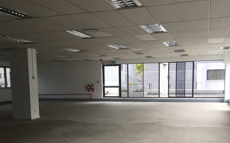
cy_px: 111
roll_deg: -0.3
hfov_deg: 45.2
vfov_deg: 28.7
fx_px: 276
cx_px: 108
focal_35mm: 44
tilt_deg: -7.5
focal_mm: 4.15
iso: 40
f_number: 2.2
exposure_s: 1/100
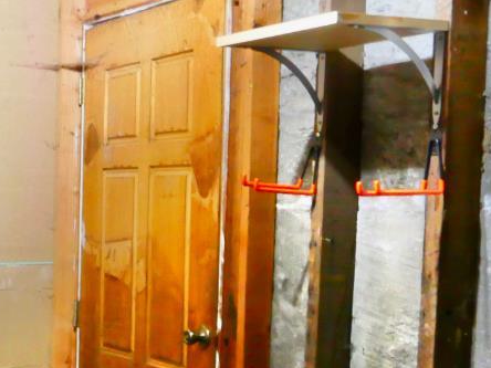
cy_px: 320
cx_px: -73
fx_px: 1149
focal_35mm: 81
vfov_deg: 18.0
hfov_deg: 22.5
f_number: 16
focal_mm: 10.9
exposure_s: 1/2
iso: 1600
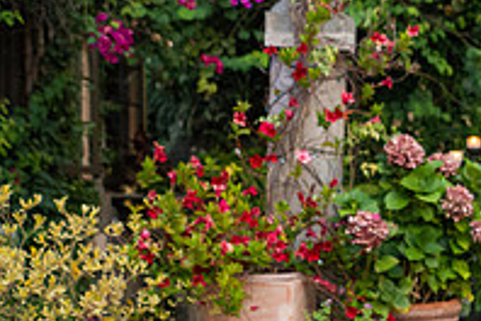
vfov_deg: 16.6
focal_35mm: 82
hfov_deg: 21.8
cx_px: 661
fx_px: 1096
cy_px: 193
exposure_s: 1/250
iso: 500
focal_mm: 28
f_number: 3.2
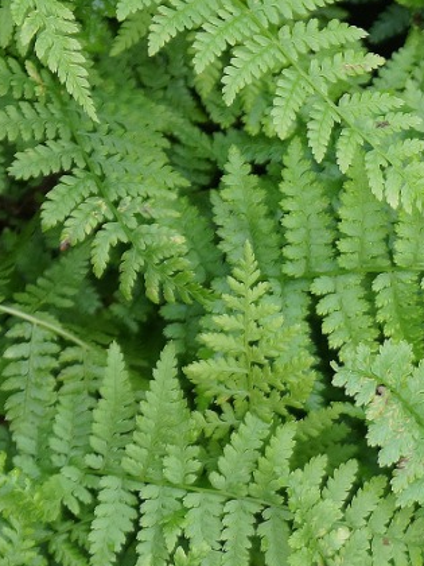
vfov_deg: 8.7
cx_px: 420
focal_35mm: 226
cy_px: 509
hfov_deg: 6.5
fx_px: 3697
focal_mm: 55
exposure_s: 1/160
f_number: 5.6
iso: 500
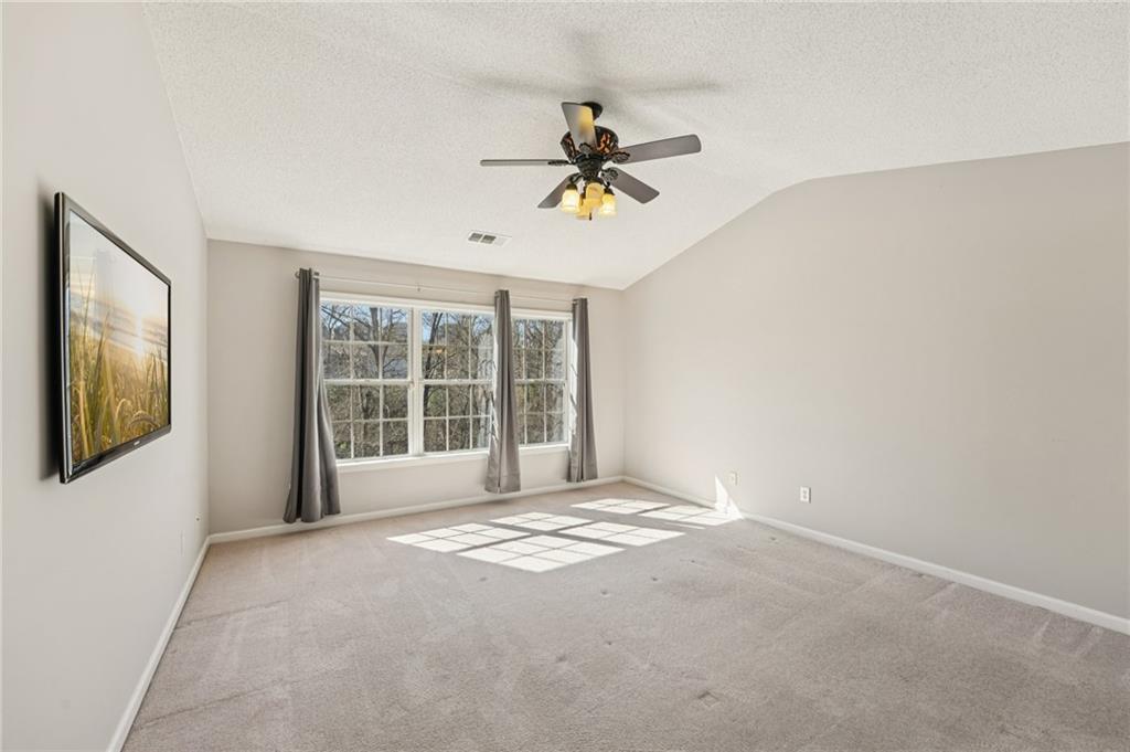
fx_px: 439
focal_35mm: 14
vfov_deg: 81.1
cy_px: 376
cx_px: 565
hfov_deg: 104.3
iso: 100
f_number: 8
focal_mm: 14
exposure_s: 1/60
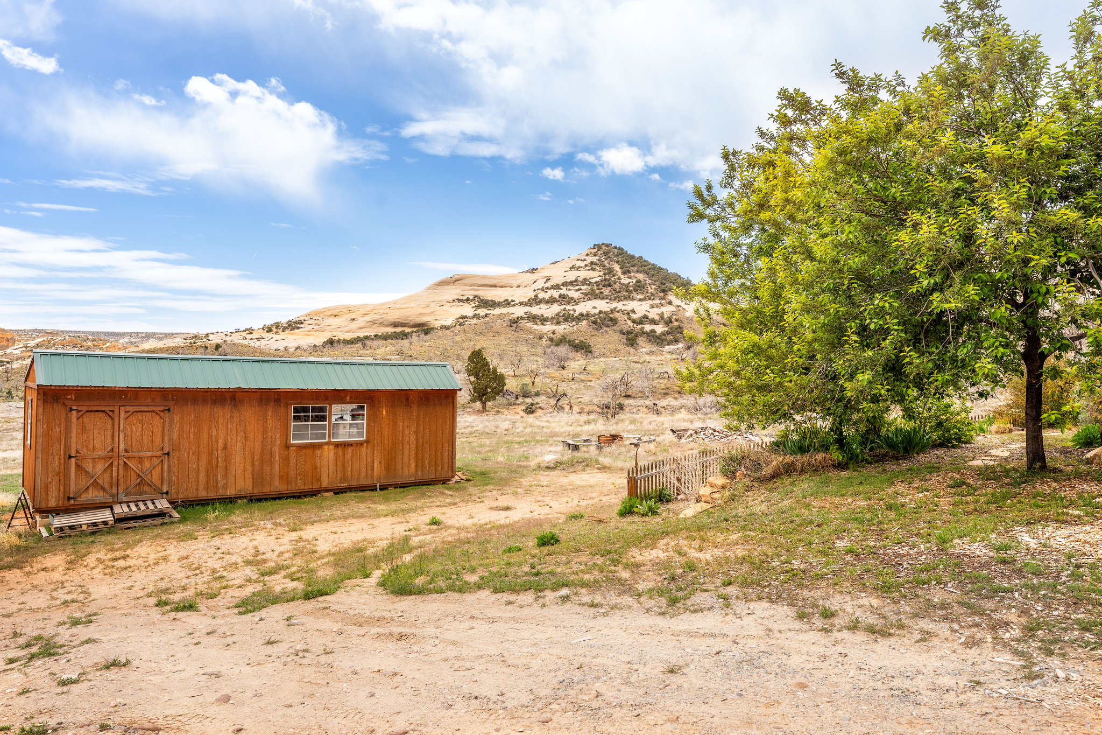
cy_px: 368
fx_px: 735
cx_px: 551
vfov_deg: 53.1
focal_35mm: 24
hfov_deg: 73.7
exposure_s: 1/640
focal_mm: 24
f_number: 7.1
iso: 400
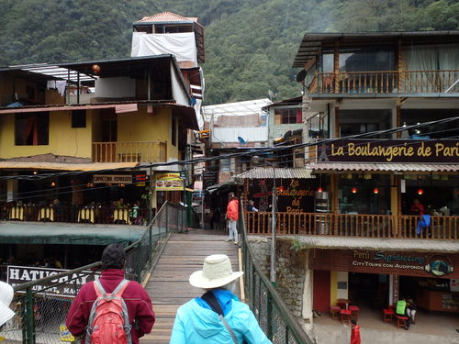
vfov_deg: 49.7
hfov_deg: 63.4
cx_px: 230
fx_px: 371
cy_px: 172
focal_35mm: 28
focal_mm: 5
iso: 125
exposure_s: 1/200
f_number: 3.9
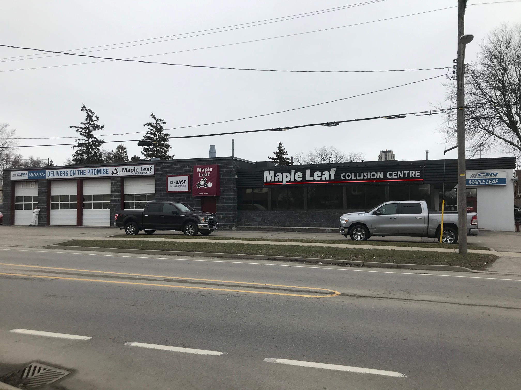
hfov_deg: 63.4
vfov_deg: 49.7
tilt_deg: +2.1
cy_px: 195
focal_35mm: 28
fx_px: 421
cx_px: 260
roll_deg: -0.3
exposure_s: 1/346
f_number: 1.8
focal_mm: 3.99
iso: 20
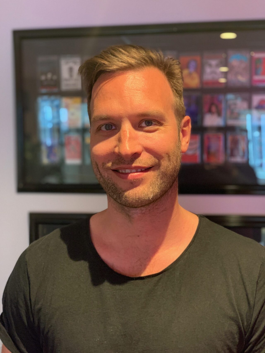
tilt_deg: -1.3
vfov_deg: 36.8
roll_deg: -0.5
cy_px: 176
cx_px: 132
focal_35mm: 52
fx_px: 531
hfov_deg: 28.0
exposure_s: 1/50
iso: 200
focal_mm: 6
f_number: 2.4
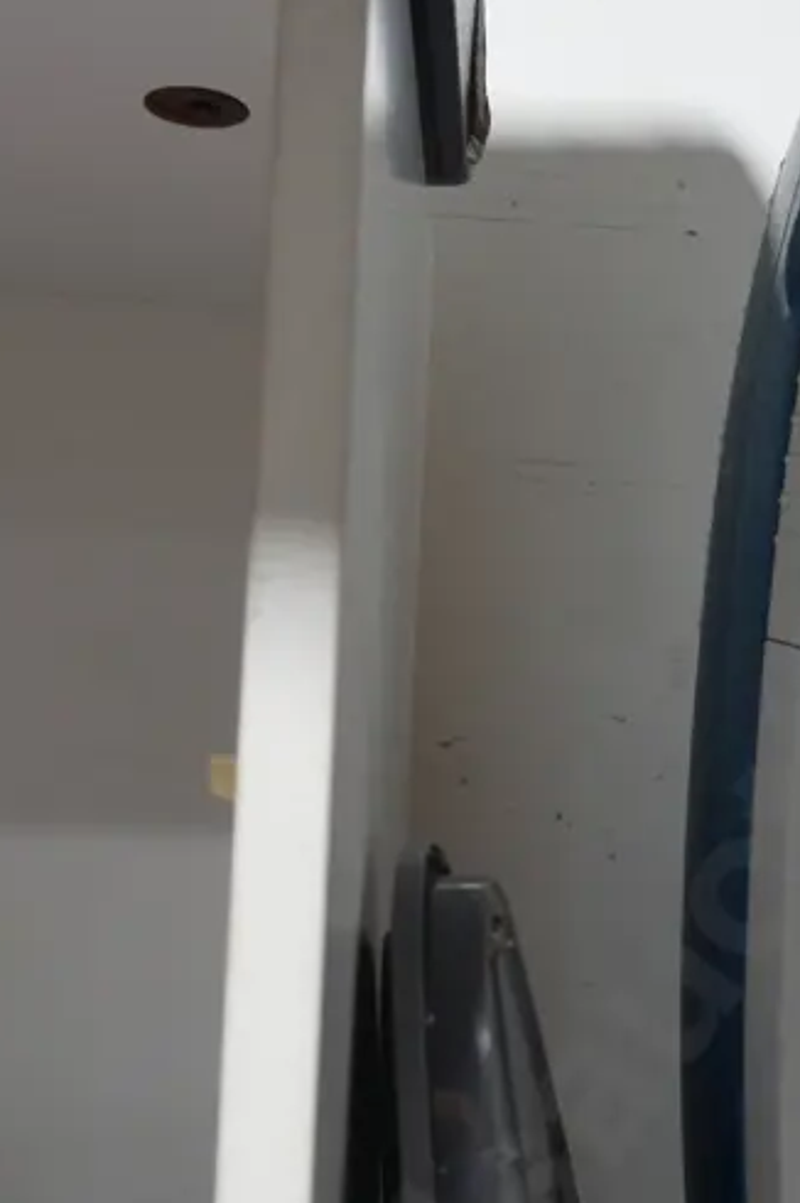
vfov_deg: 26.8
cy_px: 980
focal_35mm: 74
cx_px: 683
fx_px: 2470
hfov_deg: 18.2
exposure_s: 1/60
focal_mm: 17
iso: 400
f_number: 4
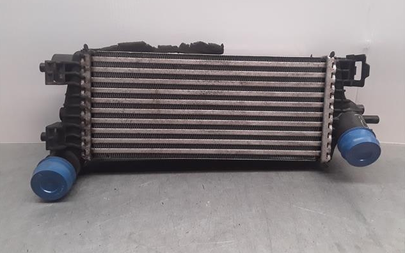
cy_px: 105
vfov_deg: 41.7
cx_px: 202
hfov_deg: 62.9
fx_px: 331
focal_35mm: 30
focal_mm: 2.91
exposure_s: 1/109
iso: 100
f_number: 1.9
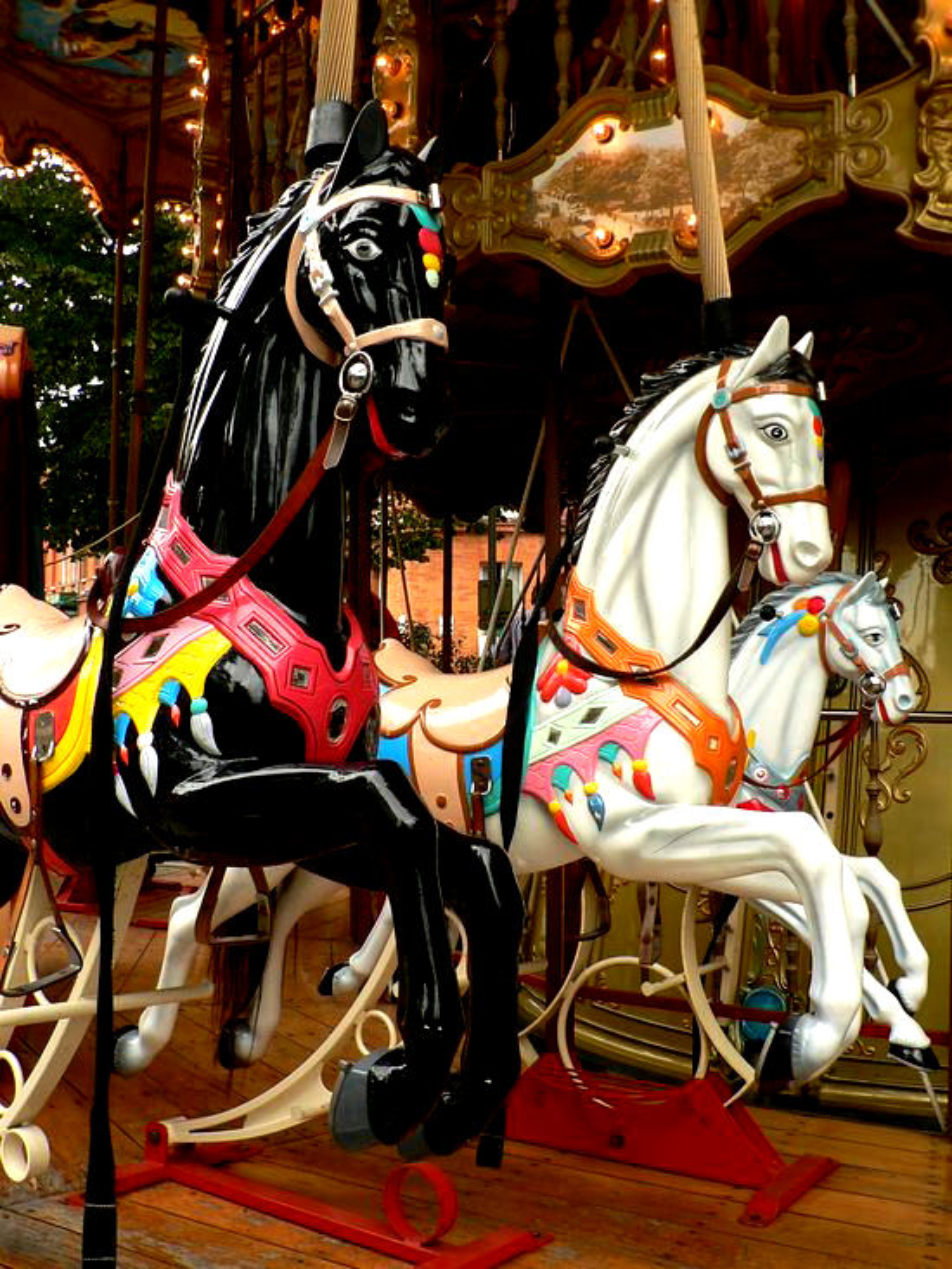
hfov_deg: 39.7
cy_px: 634
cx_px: 476
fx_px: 1320
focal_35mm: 36
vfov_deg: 51.3
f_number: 3.6
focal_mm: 6
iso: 80
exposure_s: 1/160
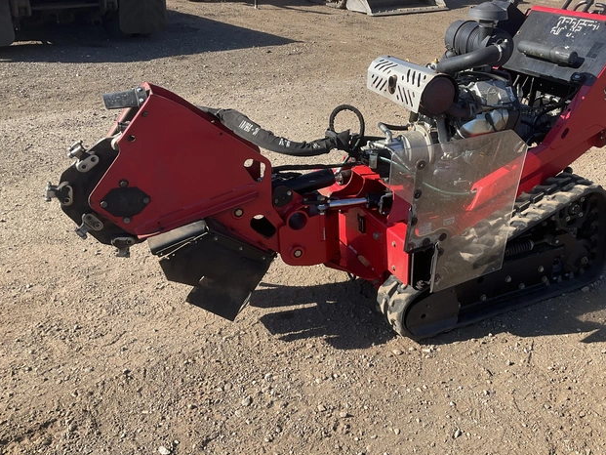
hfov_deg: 52.3
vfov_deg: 40.6
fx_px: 613
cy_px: 197
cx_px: 363
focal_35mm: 35
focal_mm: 3
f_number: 1.8
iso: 25
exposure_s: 1/842
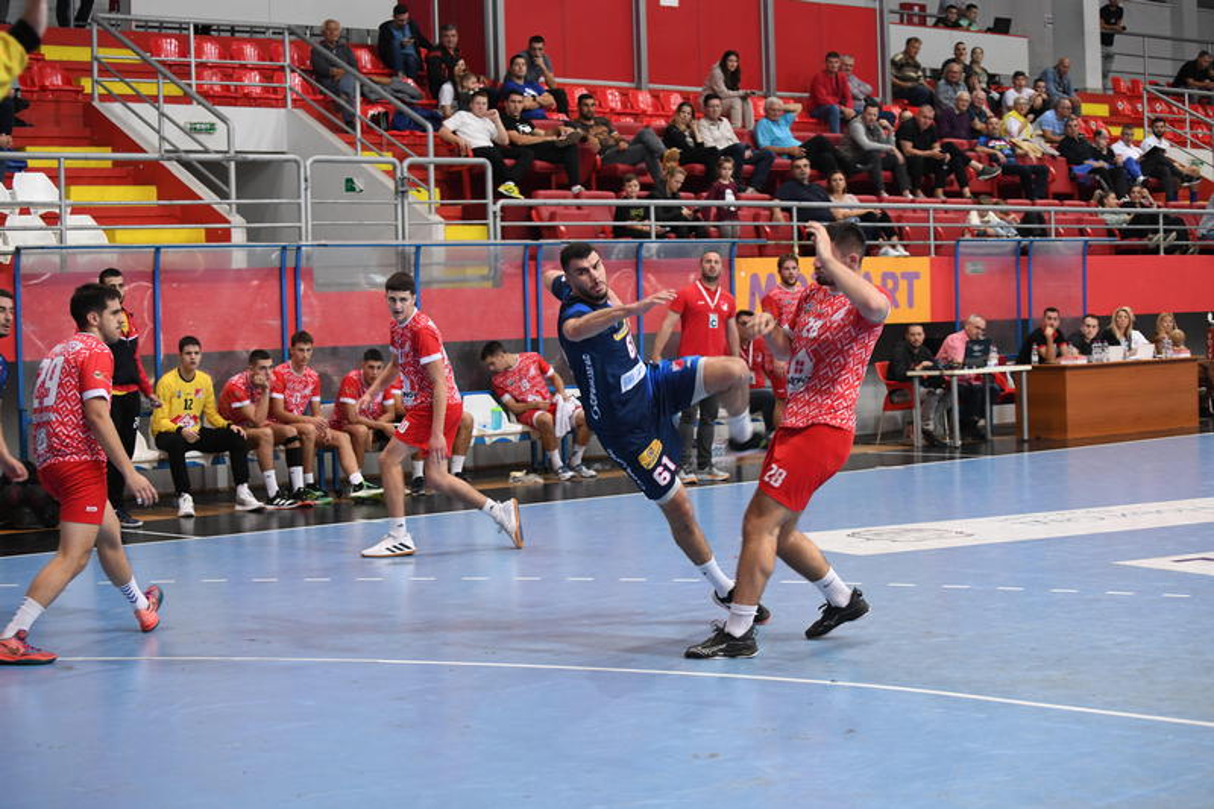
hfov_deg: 28.8
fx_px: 2360
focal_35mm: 70
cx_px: 607
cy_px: 404
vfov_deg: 19.4
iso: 3200
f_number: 5.6
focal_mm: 70
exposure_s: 1/250
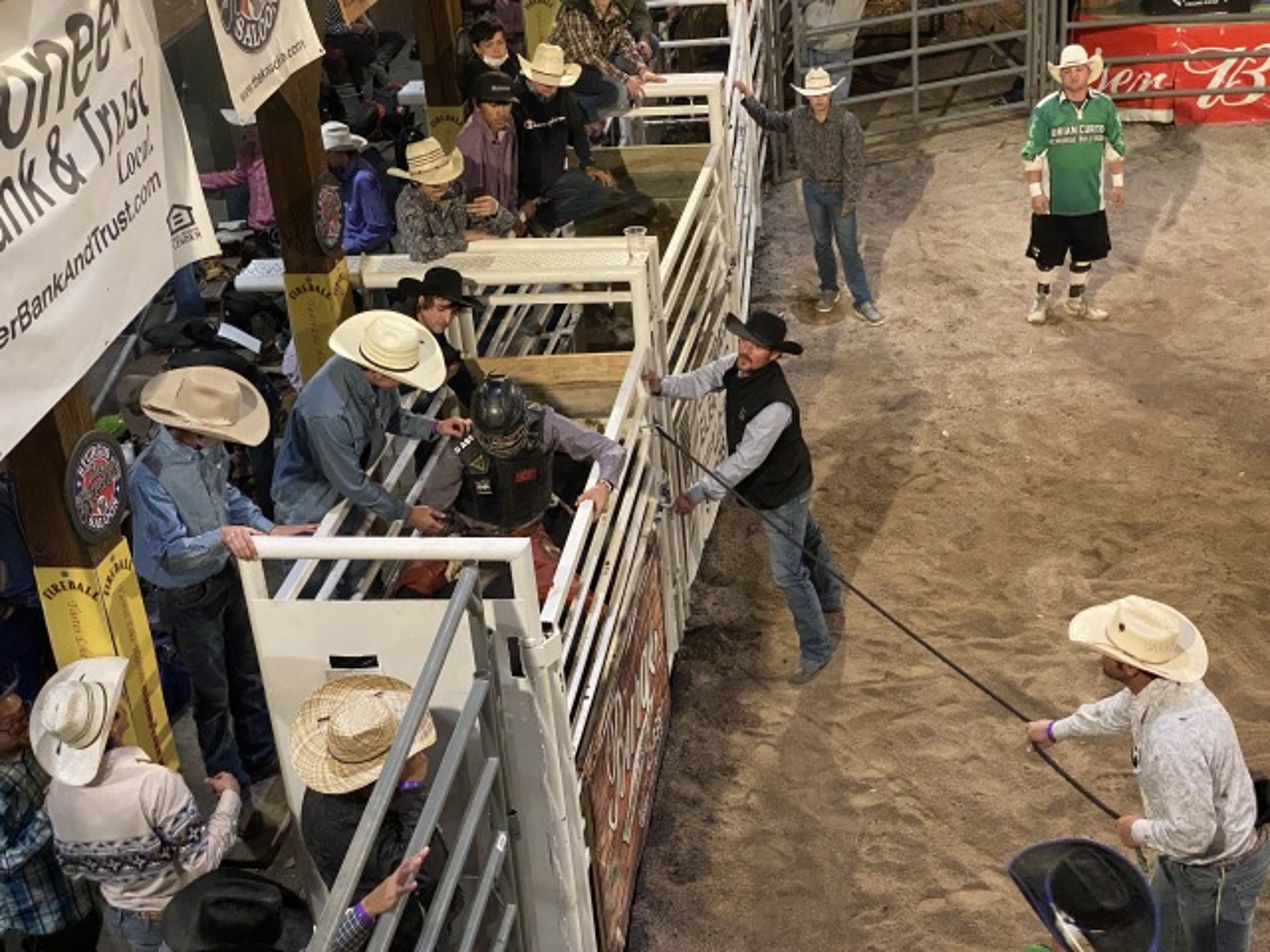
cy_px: 476
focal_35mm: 52
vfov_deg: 28.0
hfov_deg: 36.8
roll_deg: +5.4
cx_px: 635
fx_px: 1908
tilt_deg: -28.0
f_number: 2
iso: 500
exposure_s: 1/60
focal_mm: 6
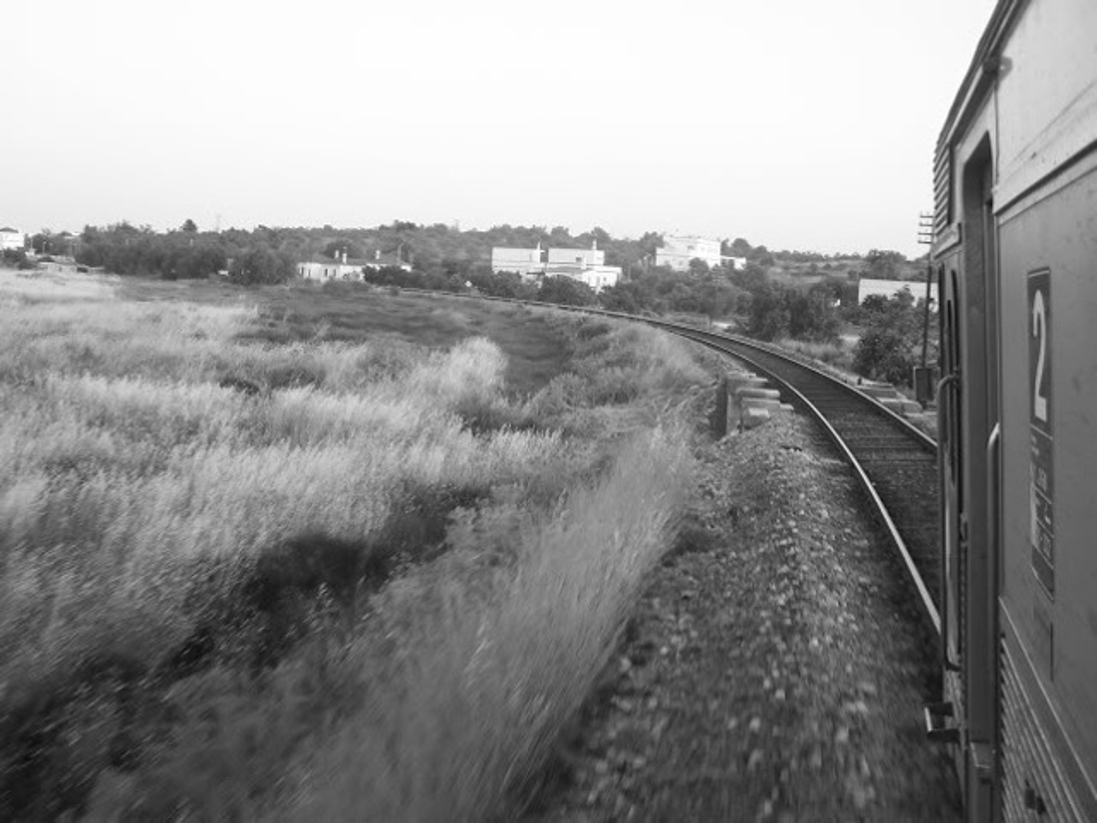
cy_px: 412
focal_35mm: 38
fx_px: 1204
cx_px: 548
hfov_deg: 49.0
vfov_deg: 37.7
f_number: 2.8
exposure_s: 1/77
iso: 79
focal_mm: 6.3
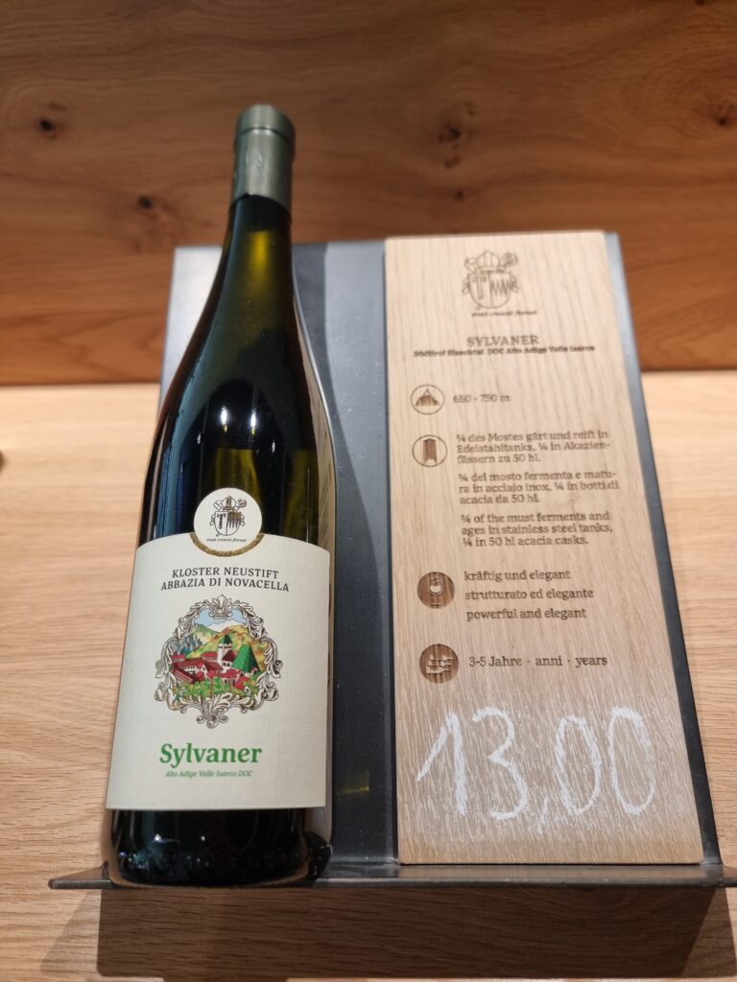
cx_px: 368
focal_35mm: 24
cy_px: 491
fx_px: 681
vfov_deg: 71.6
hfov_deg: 56.8
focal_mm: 6.7
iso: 50
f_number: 1.8
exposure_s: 1/100
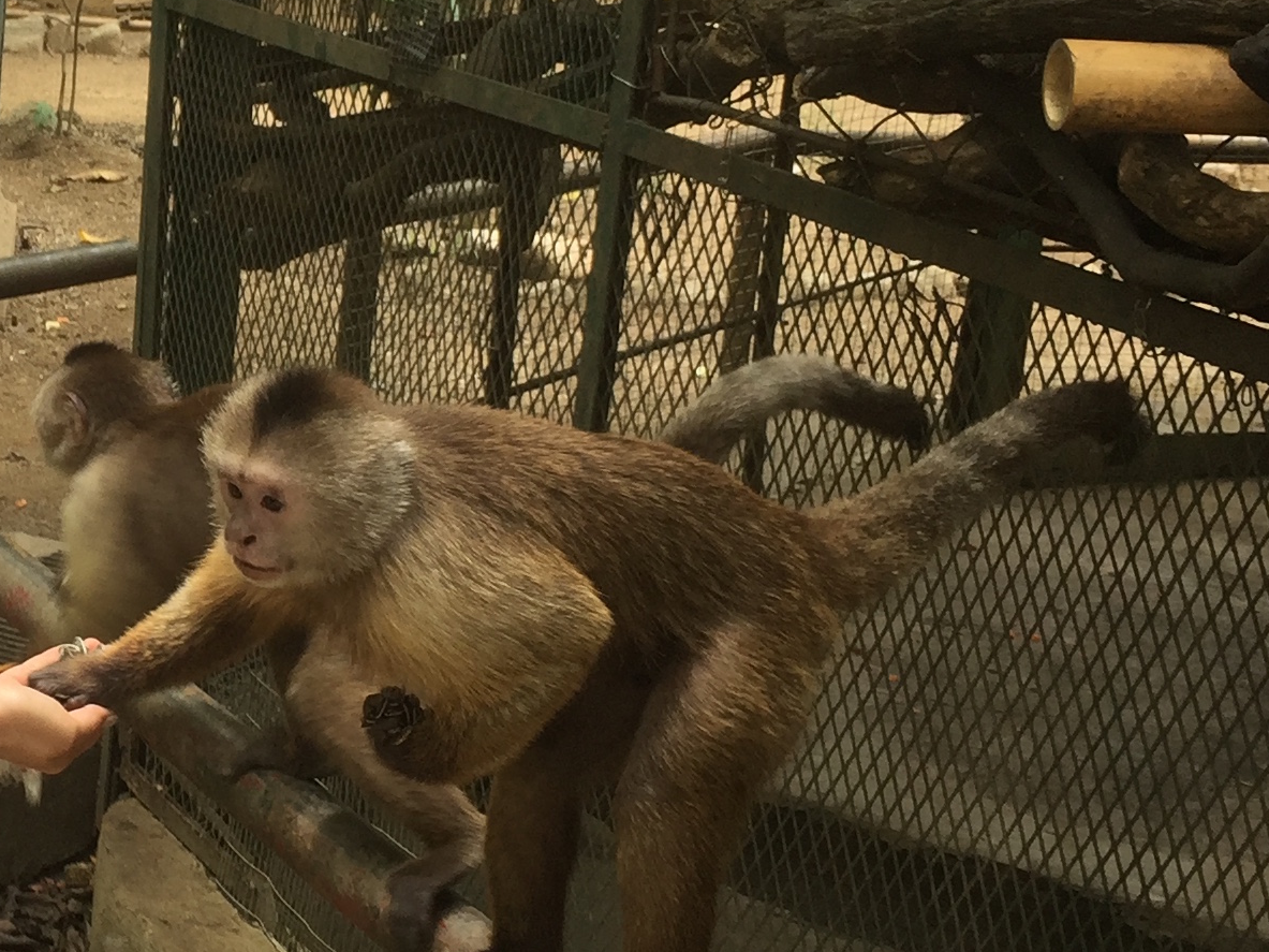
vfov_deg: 18.4
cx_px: -106
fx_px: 2932
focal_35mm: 80
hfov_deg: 23.1
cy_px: 370
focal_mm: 4.15
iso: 32
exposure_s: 1/60
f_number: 2.2
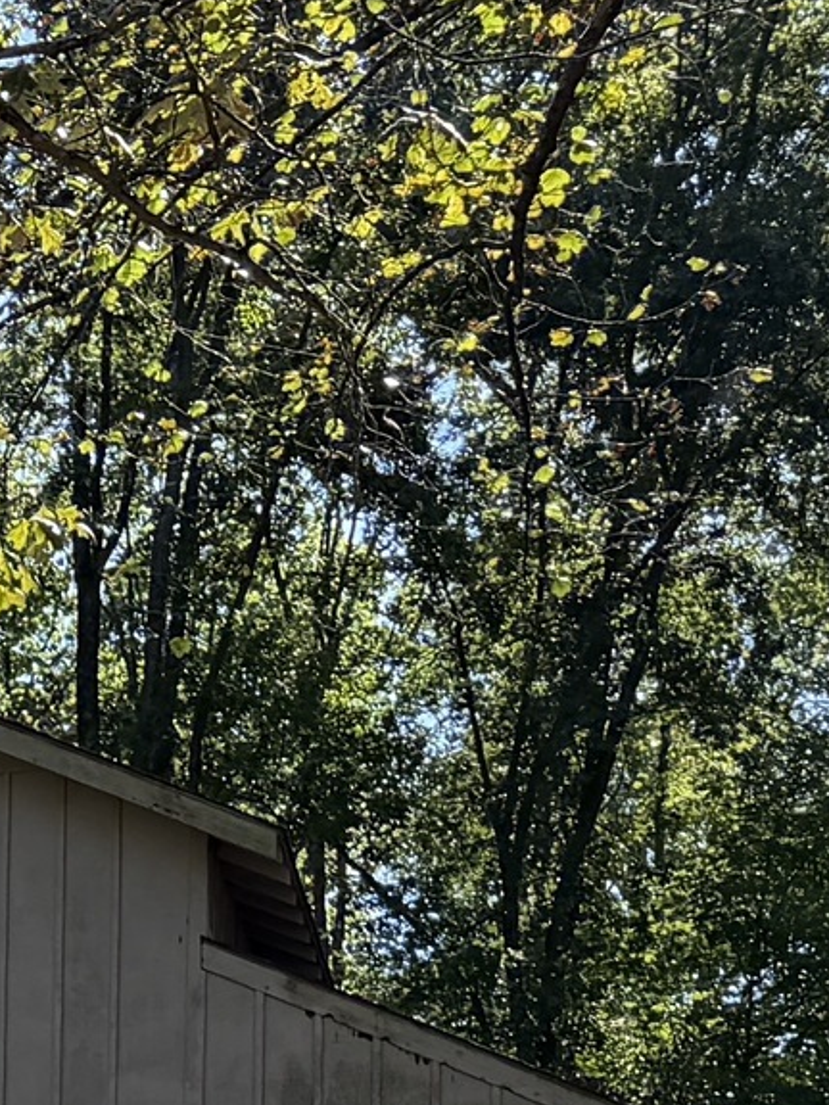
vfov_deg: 14.2
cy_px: 1748
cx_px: -1134
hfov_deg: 10.1
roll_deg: +0.1
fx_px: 4087
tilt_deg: -0.4
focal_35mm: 128
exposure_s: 1/831
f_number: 1.78
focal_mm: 6.76
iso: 80
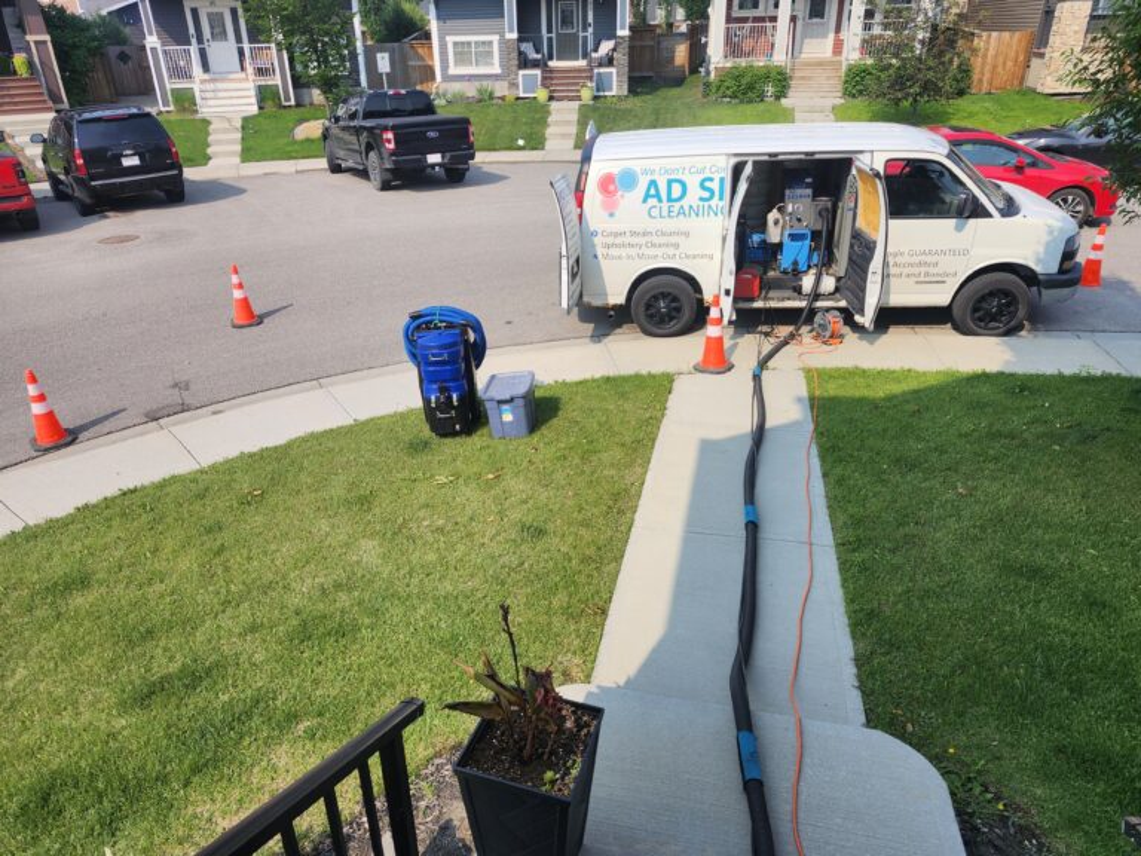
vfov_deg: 58.9
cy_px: 428
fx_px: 758
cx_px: 570
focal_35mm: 23
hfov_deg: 73.9
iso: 25
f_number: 1.8
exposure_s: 1/1529
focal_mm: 5.54
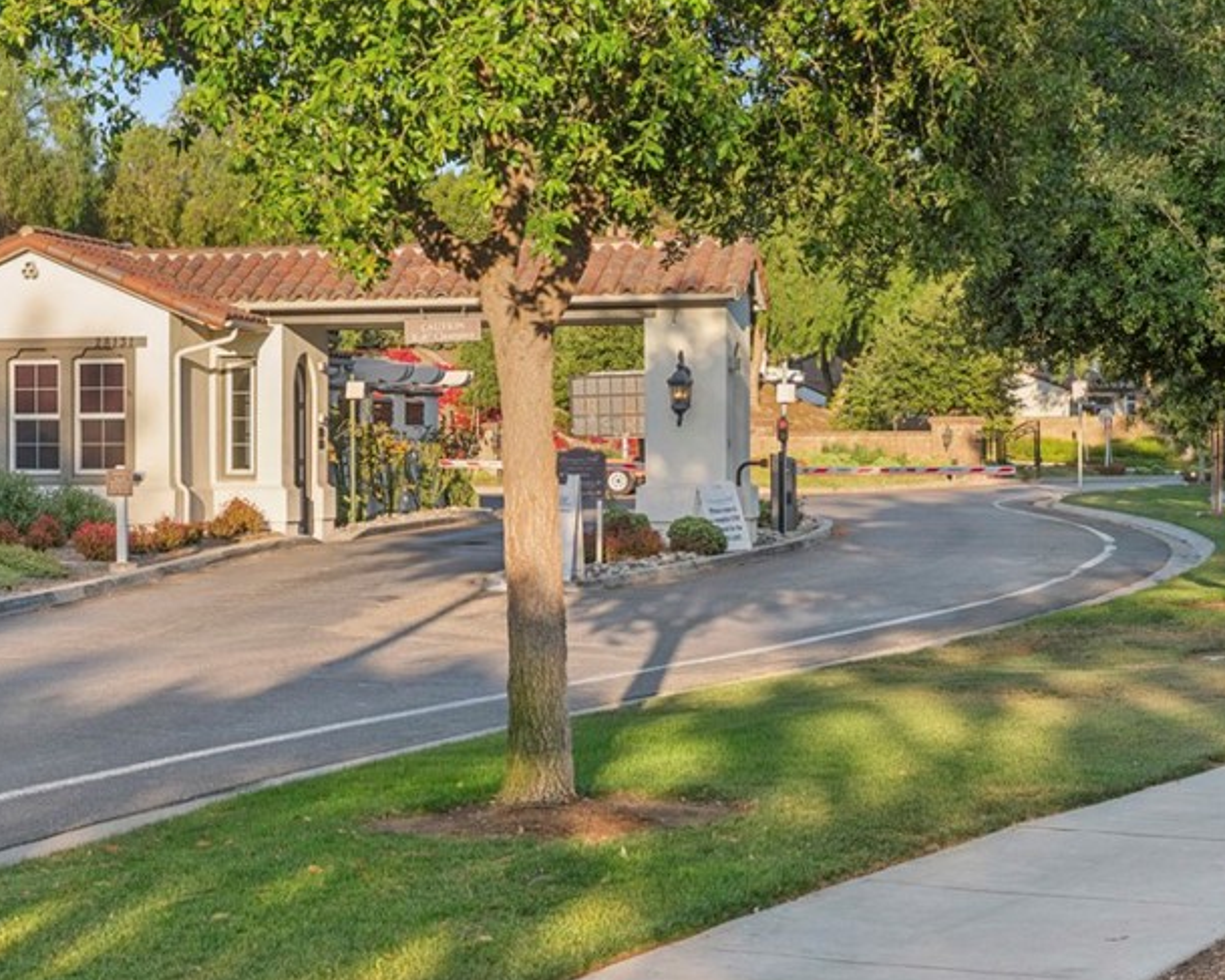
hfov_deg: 23.0
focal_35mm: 82
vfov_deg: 18.7
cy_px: 480
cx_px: 278
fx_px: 2972
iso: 640
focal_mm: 52
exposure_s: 1/1000
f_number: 5
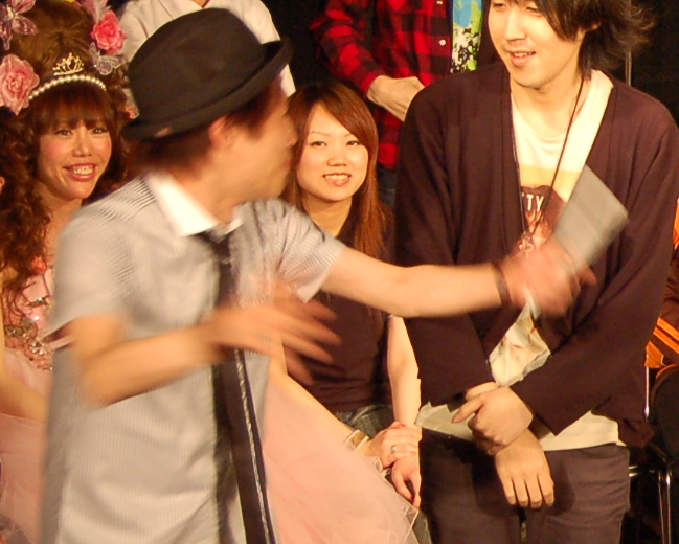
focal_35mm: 166
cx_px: 877
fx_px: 3338
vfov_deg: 9.3
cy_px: 260
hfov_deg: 11.3
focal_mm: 34
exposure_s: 1/50
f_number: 4.5
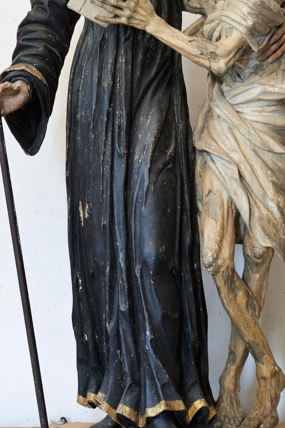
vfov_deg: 18.7
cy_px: 116
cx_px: 156
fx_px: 1296
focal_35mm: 109
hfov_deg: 12.6
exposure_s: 5
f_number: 18
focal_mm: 60
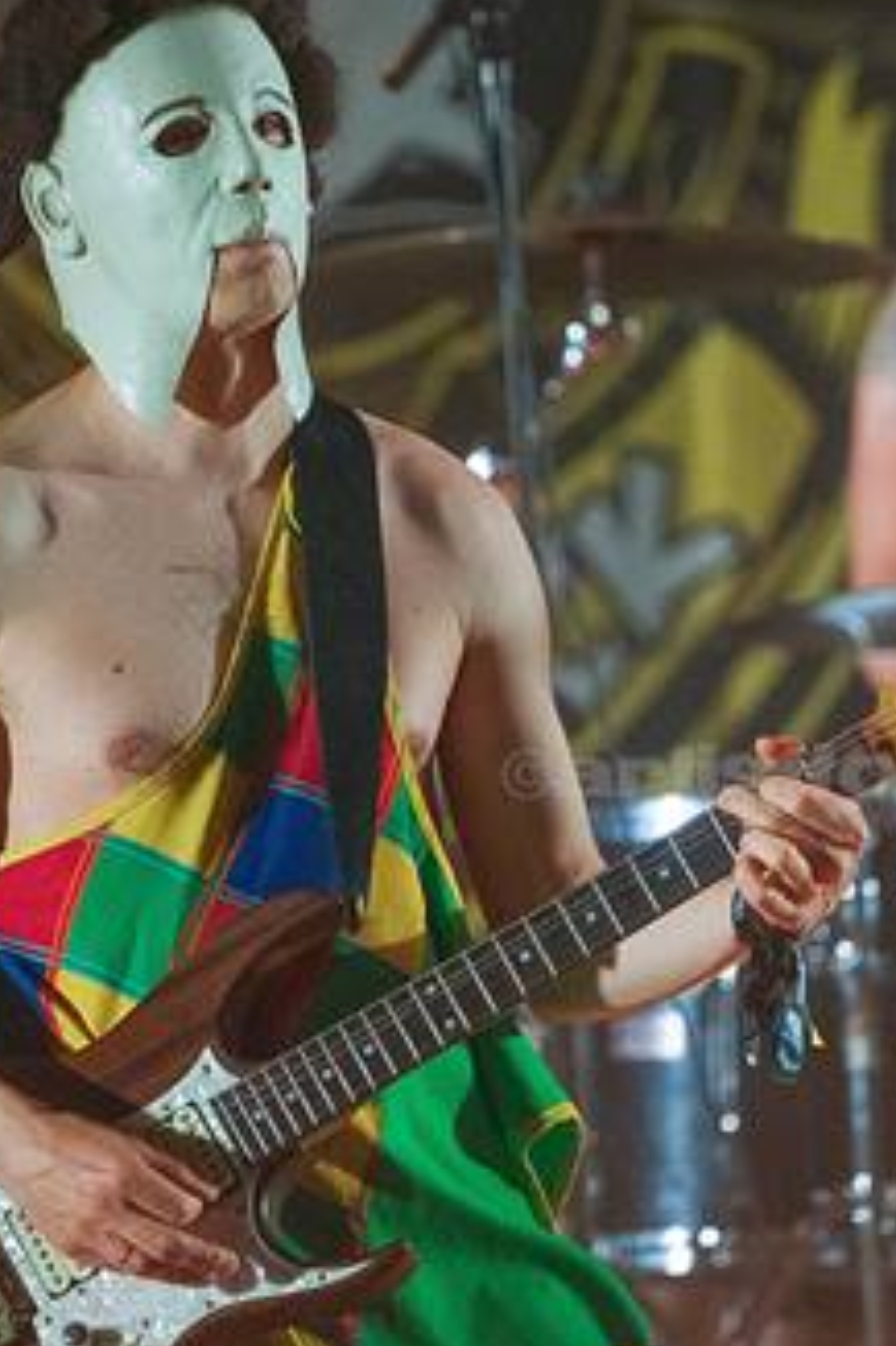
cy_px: 475
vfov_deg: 4.7
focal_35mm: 442
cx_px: 533
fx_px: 16518
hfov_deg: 3.1
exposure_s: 1/1000
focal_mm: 200
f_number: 2.8
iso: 2000
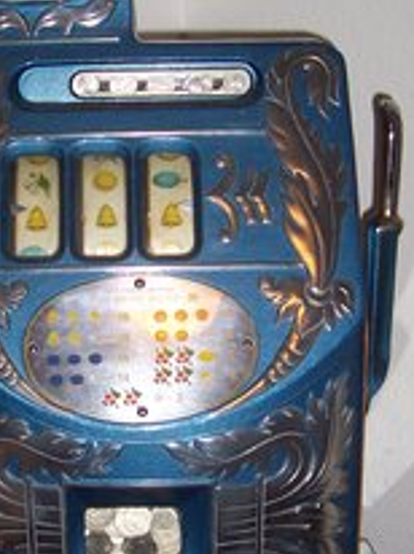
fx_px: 1151
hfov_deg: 20.3
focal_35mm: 72
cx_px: 121
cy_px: 355
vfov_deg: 27.0
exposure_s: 1/60
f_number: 2.8
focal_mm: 5.6
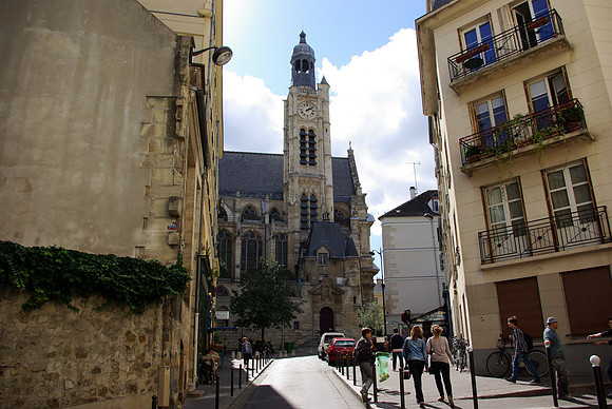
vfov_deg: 48.0
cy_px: 204
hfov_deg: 67.3
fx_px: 459
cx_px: 306
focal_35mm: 27
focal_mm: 18
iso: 200
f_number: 8
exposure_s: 1/500
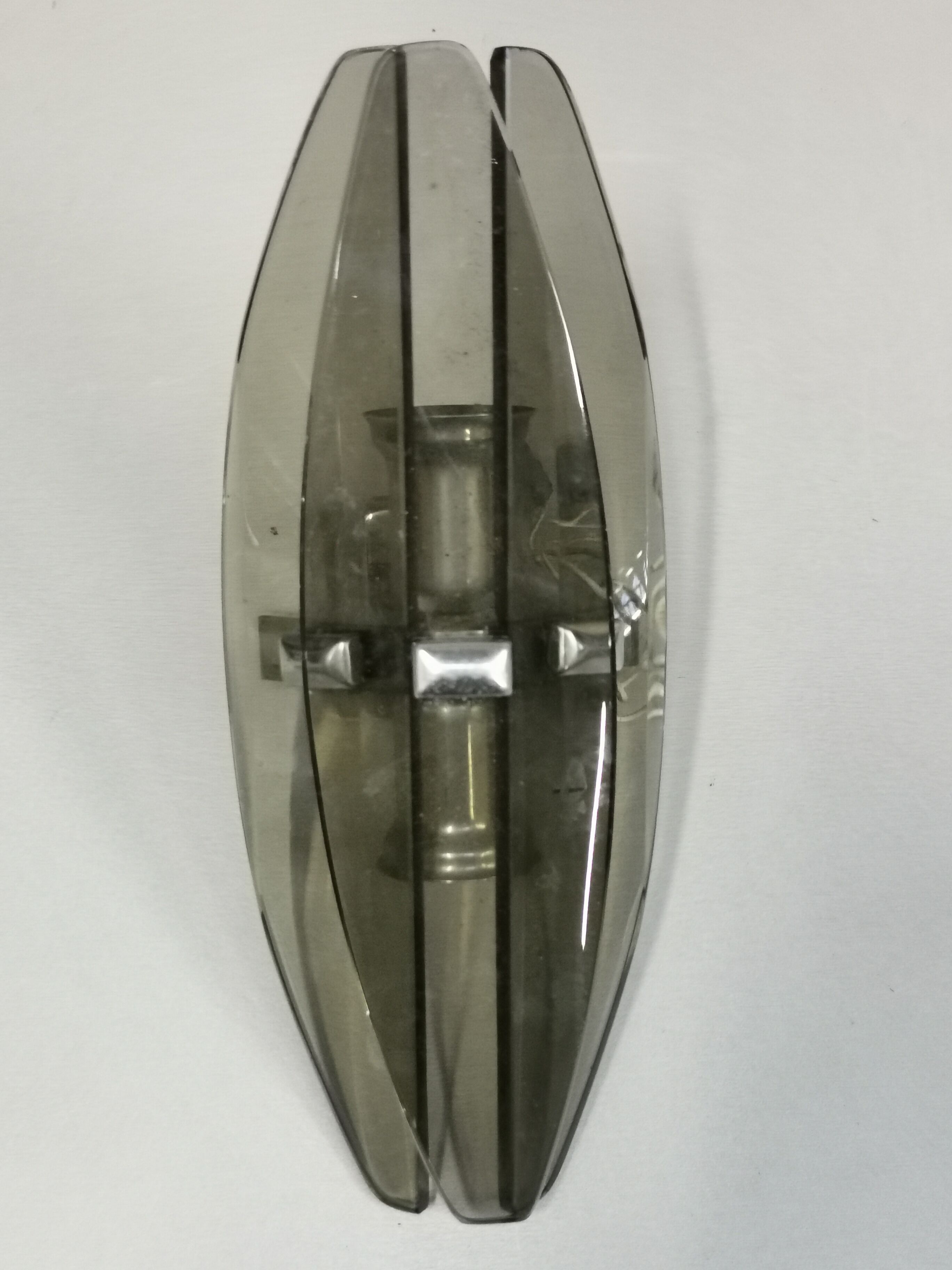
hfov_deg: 29.7
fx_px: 1797
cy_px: 635
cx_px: 476
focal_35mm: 49
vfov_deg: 38.9
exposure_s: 1/50
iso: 400
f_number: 1.8
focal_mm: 5.58
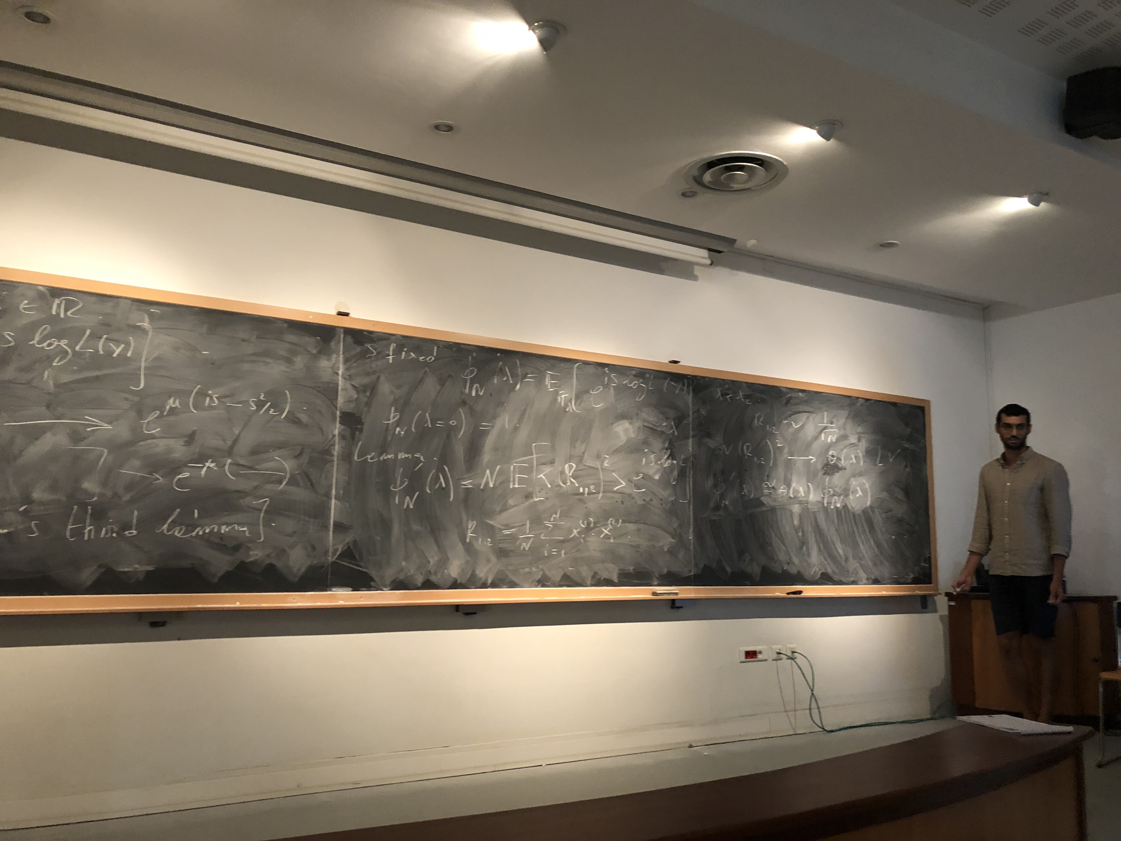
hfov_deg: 63.4
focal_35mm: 28
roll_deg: -0.9
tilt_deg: +7.9
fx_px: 907
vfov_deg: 49.7
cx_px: 560
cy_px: 420
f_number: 1.8
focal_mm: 4
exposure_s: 1/13
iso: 100
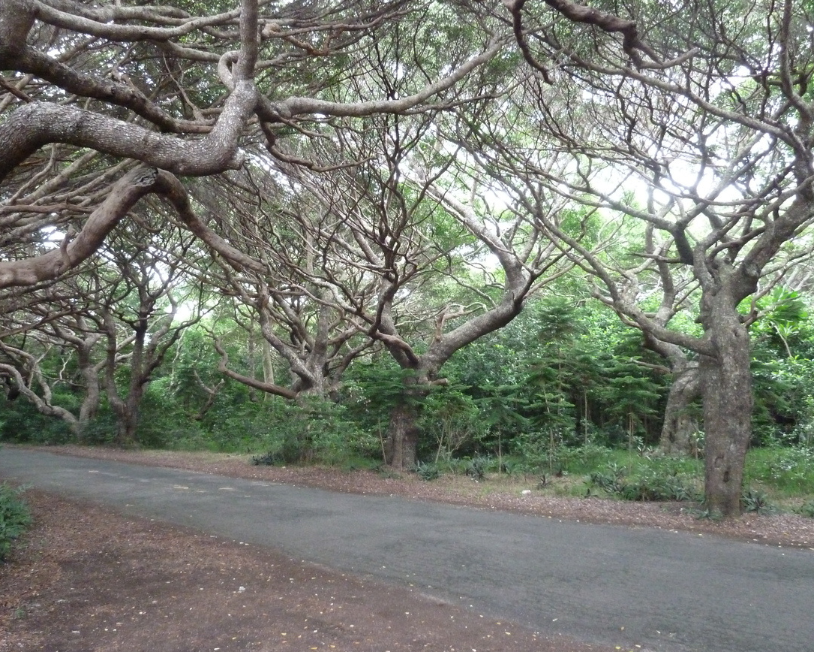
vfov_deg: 53.2
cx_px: 380
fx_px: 650
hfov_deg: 64.0
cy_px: 328
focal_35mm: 27
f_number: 3.3
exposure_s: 1/25
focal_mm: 4.1
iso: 800
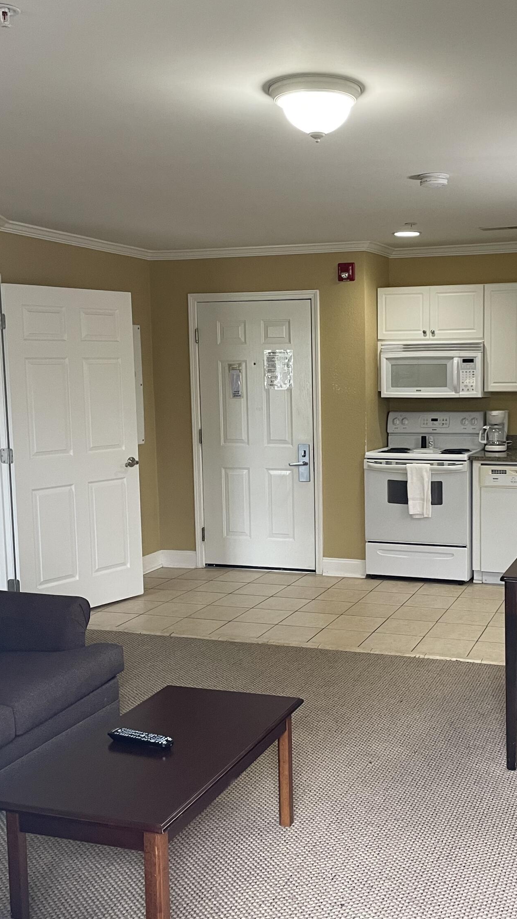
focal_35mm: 38
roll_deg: +1.5
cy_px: 461
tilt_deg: -5.8
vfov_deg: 52.8
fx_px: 926
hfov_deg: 30.9
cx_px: 359
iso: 125
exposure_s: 1/86
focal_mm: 4.2
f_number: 1.6
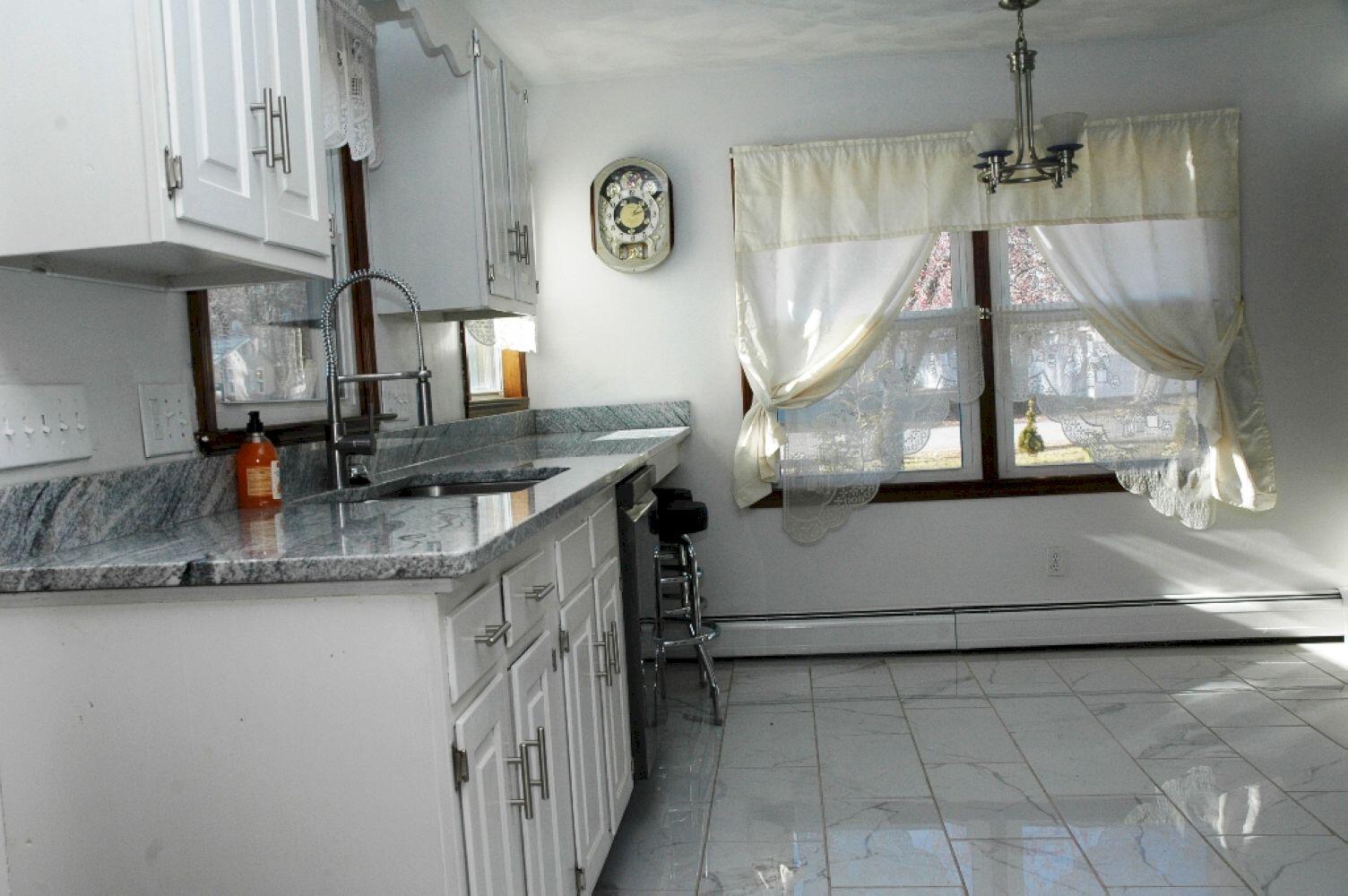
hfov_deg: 53.2
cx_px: 674
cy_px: 448
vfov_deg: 36.8
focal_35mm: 36
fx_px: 1347
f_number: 8
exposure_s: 1/80
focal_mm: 24
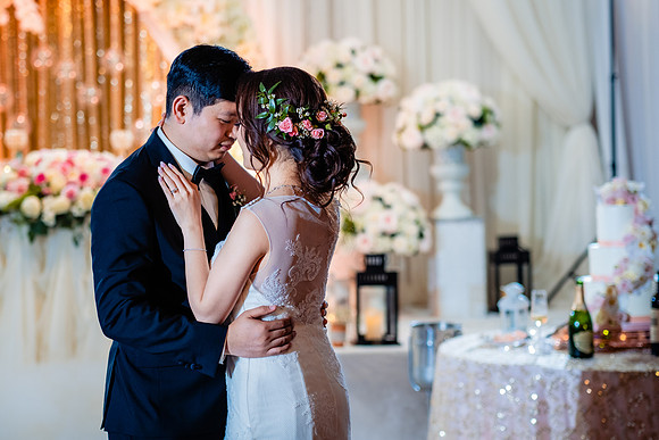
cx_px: 282
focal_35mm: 96
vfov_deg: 14.2
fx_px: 1760
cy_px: 220
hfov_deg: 21.2
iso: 640
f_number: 2
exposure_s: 1/200
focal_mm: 56
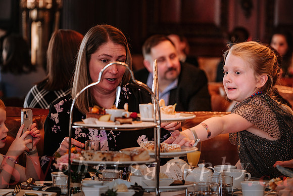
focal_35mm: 144
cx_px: 155
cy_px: 92
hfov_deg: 14.2
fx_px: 1174
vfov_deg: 9.5
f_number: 2.8
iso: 400
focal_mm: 90.6
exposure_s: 1/80
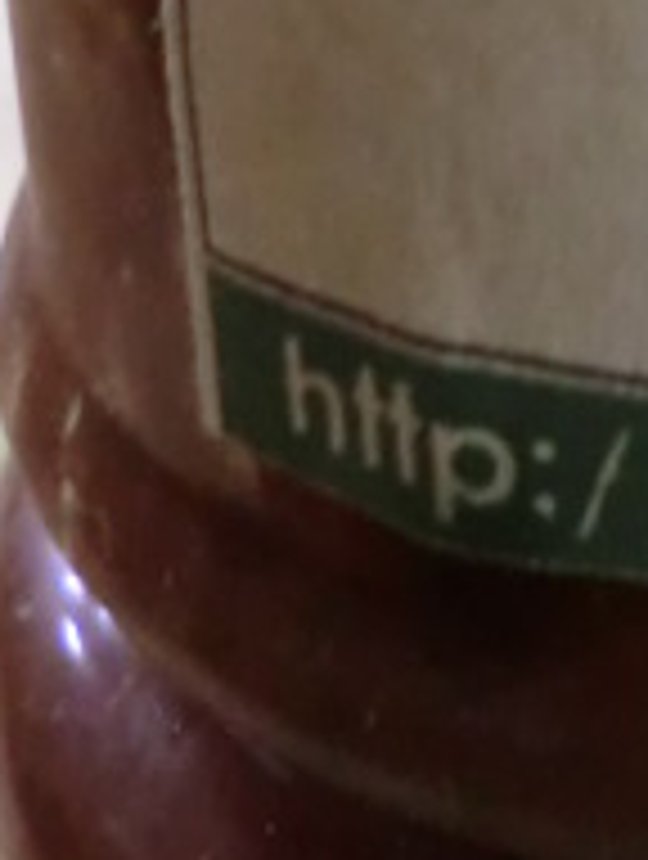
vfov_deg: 16.2
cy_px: -558
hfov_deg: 13.0
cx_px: 1017
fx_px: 2662
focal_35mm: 107
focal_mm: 5.8
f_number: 3.5
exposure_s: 1/20
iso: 800
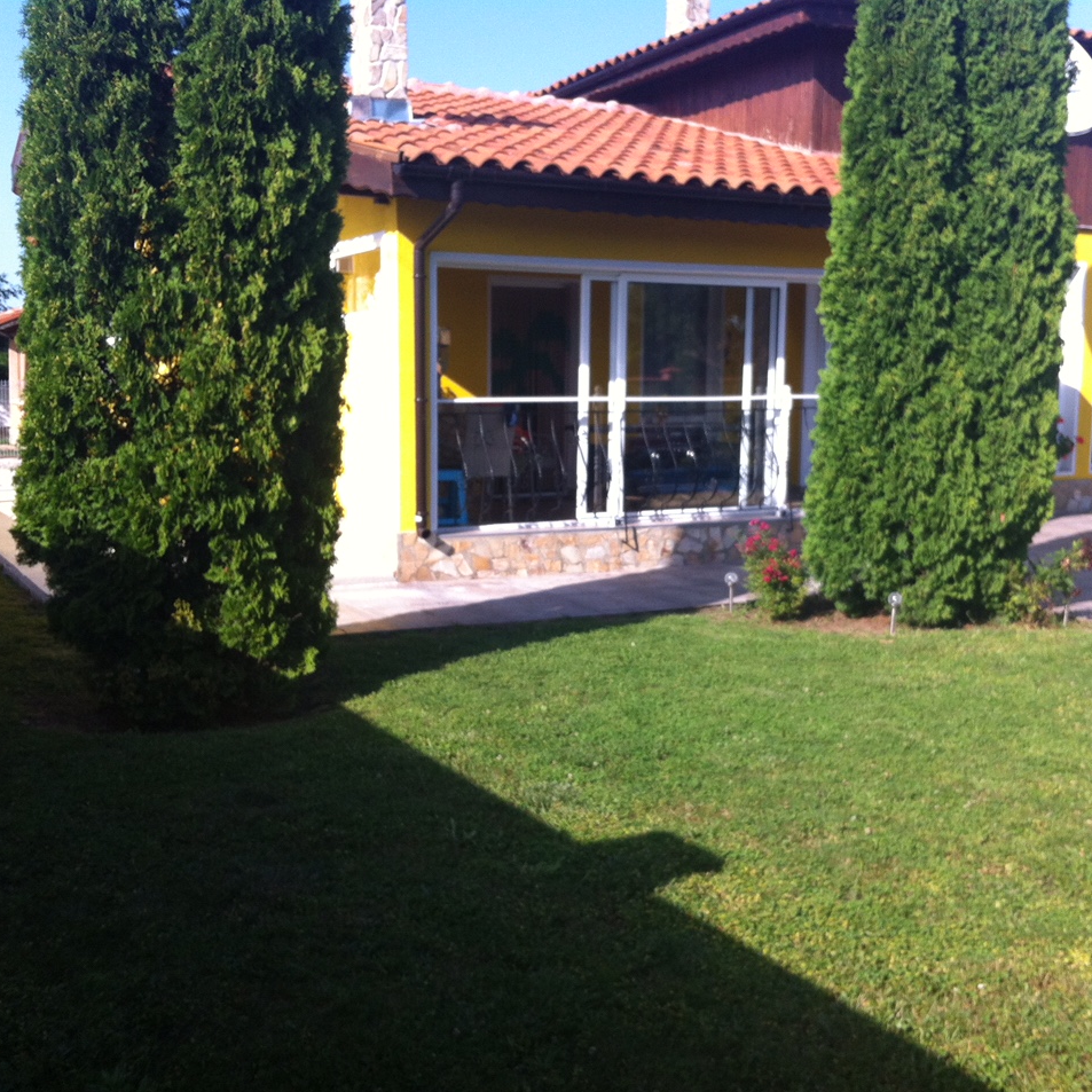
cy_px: 553
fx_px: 1499
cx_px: 629
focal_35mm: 42
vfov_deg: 40.0
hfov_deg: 39.9
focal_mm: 3.85
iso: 80
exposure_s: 1/670
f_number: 2.8
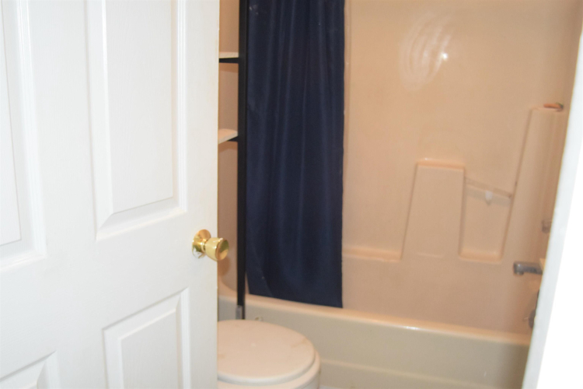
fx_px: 510
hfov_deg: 59.5
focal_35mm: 32
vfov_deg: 41.7
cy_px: 194
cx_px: 292
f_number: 5
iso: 2800
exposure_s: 1/60
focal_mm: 21
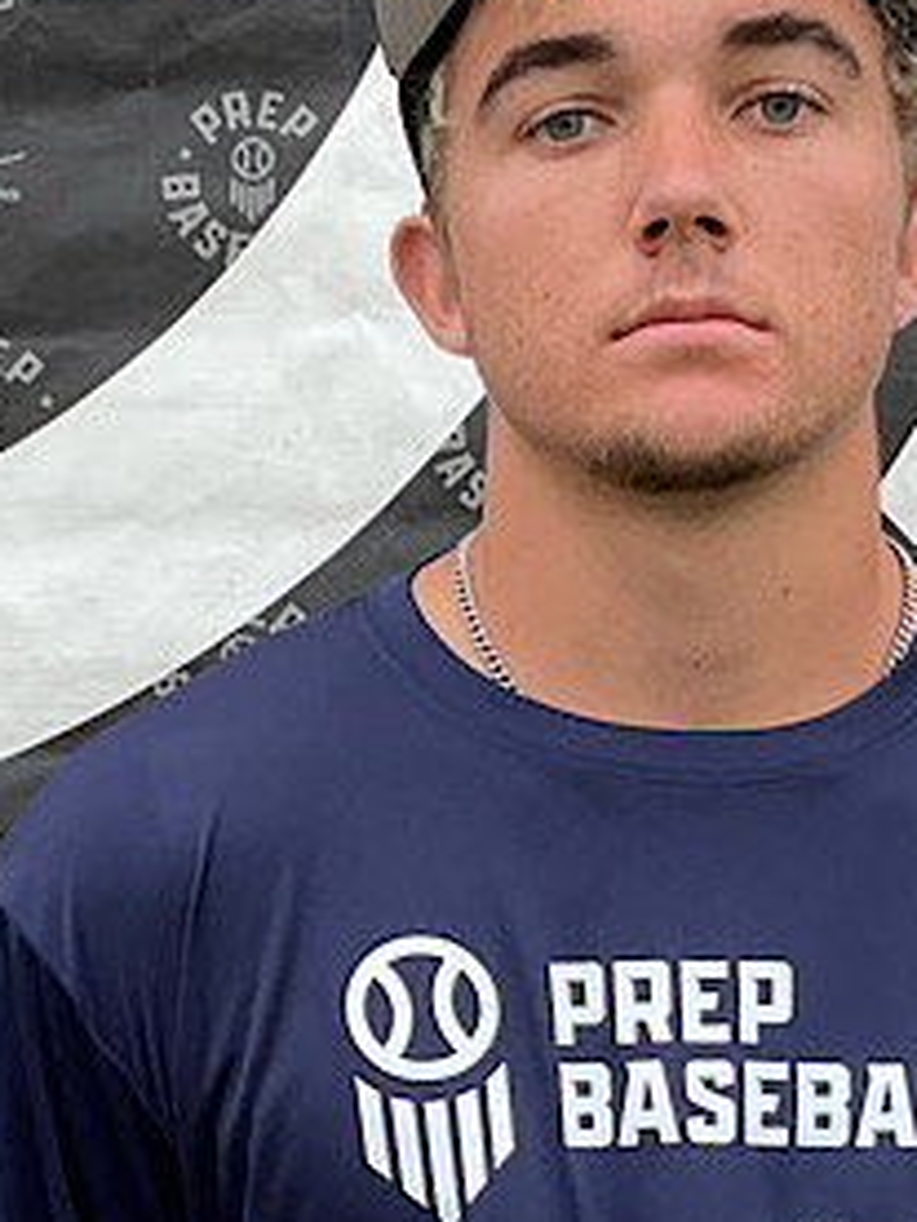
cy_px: 536
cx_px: 642
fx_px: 1483
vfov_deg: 44.7
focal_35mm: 42
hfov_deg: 33.9
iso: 16
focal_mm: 3
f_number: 1.8
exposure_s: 1/245
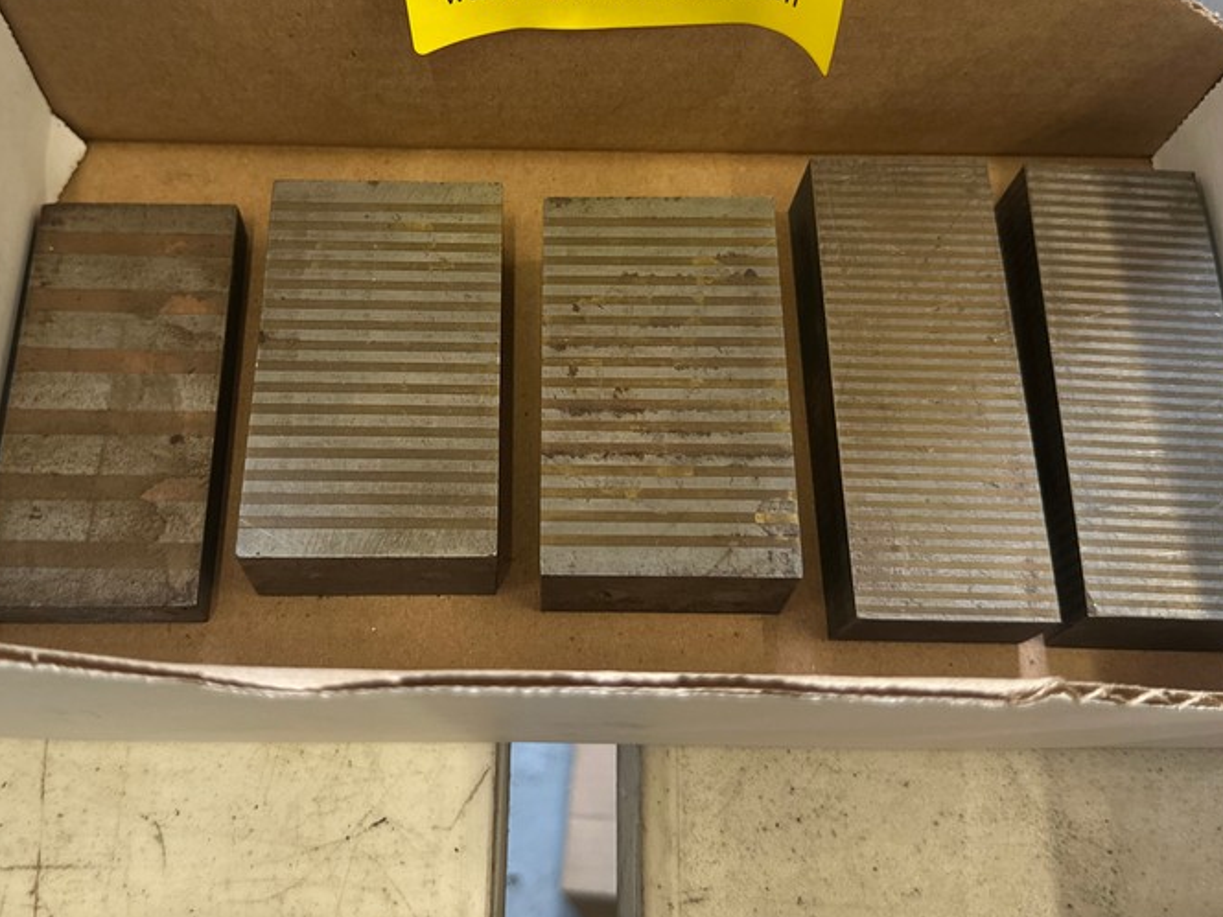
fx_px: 1307
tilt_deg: -63.2
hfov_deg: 50.0
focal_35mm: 37
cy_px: 344
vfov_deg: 38.4
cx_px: 540
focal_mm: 6.86
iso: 250
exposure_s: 1/75
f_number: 1.78
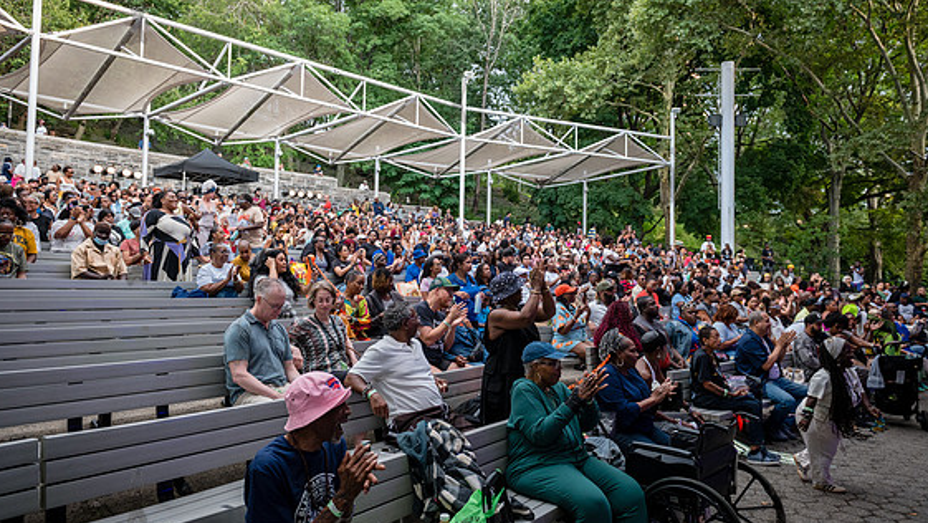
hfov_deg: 71.9
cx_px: 457
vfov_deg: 44.4
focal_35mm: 26
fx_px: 640
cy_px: 256
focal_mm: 24
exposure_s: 1/250
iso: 1600
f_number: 4.5
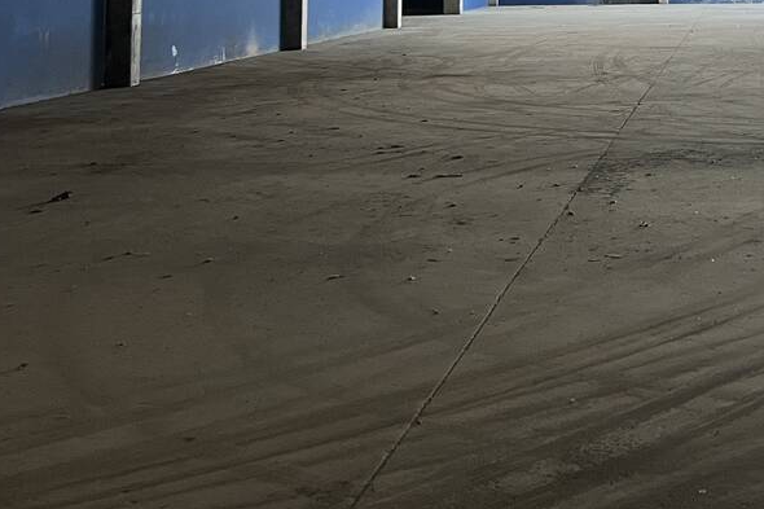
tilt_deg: +3.2
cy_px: -157
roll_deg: +1.0
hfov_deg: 29.1
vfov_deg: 19.0
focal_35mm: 66
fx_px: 1400
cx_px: 712
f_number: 1.5
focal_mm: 5.7
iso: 200
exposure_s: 1/60
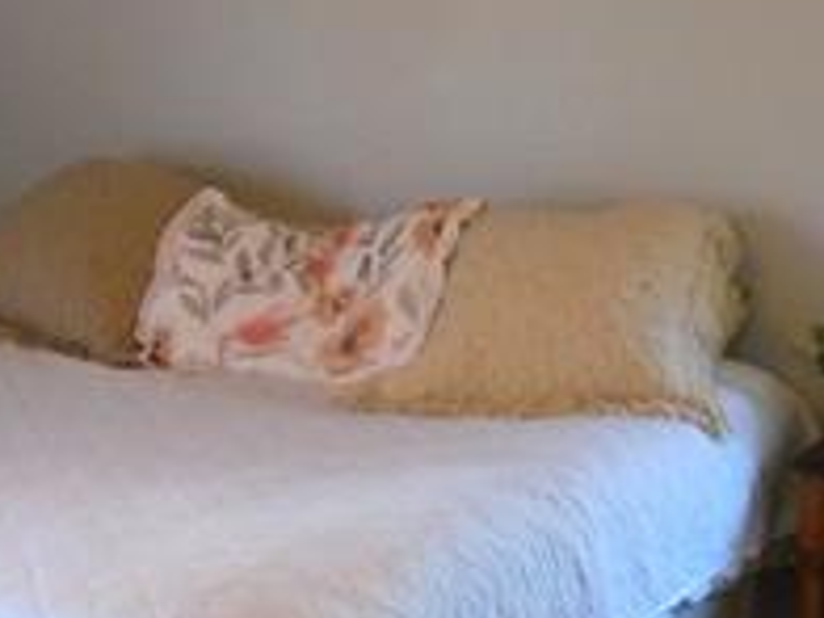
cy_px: 298
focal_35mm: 85
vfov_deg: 17.4
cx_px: 223
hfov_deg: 22.8
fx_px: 2023
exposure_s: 1/25
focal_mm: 4.6
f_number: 3.2
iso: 400
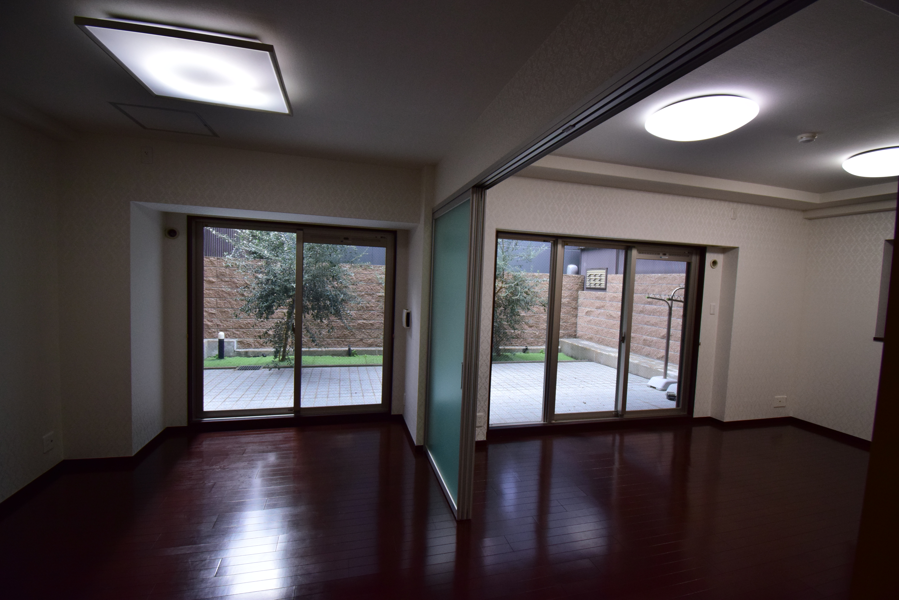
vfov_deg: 77.4
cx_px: 450
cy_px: 300
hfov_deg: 100.4
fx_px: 375
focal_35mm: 15
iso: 800
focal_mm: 10
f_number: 4.8
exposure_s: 1/250
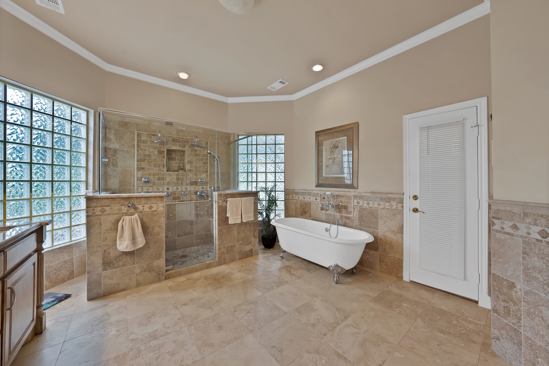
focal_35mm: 12
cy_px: 183
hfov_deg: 112.6
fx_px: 183
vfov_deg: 90.1
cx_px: 274
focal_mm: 12
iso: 640
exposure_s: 1/6
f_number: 9
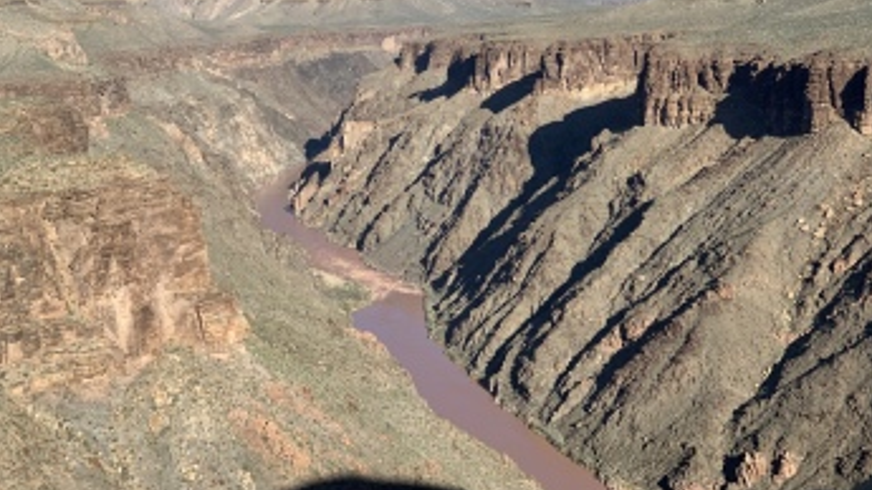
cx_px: 442
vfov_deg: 20.0
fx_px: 1387
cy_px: 174
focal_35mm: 60
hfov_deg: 34.9
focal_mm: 6
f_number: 2.4
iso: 16
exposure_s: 1/1043
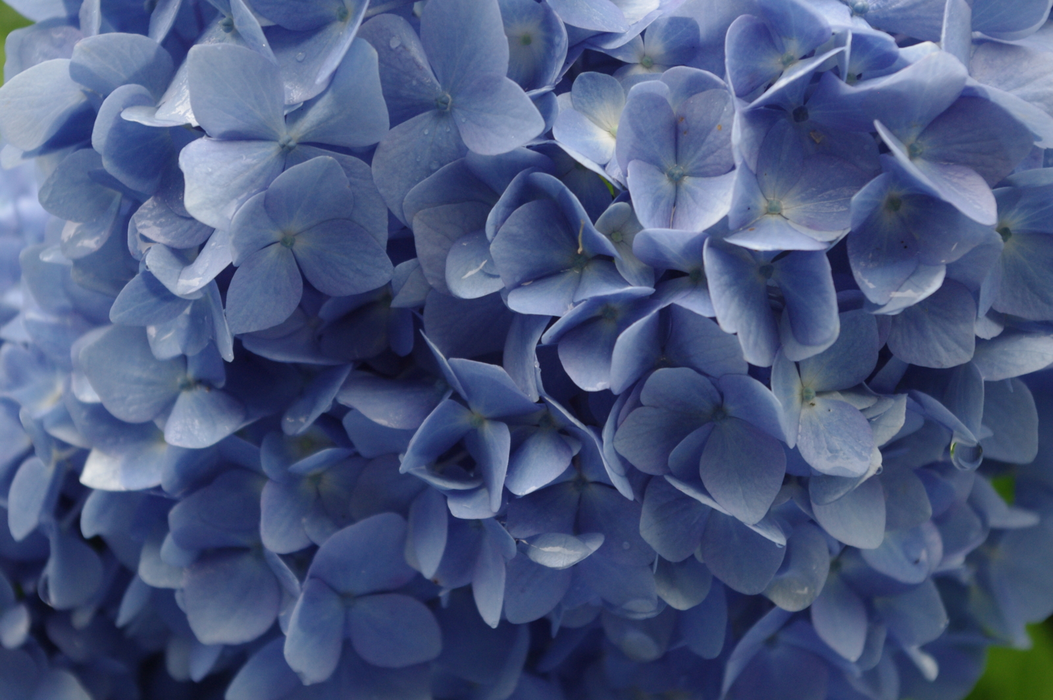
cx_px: 526
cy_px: 350
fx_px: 2396
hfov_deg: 24.8
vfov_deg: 16.6
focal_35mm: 82
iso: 800
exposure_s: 1/100
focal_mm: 55
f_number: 7.1
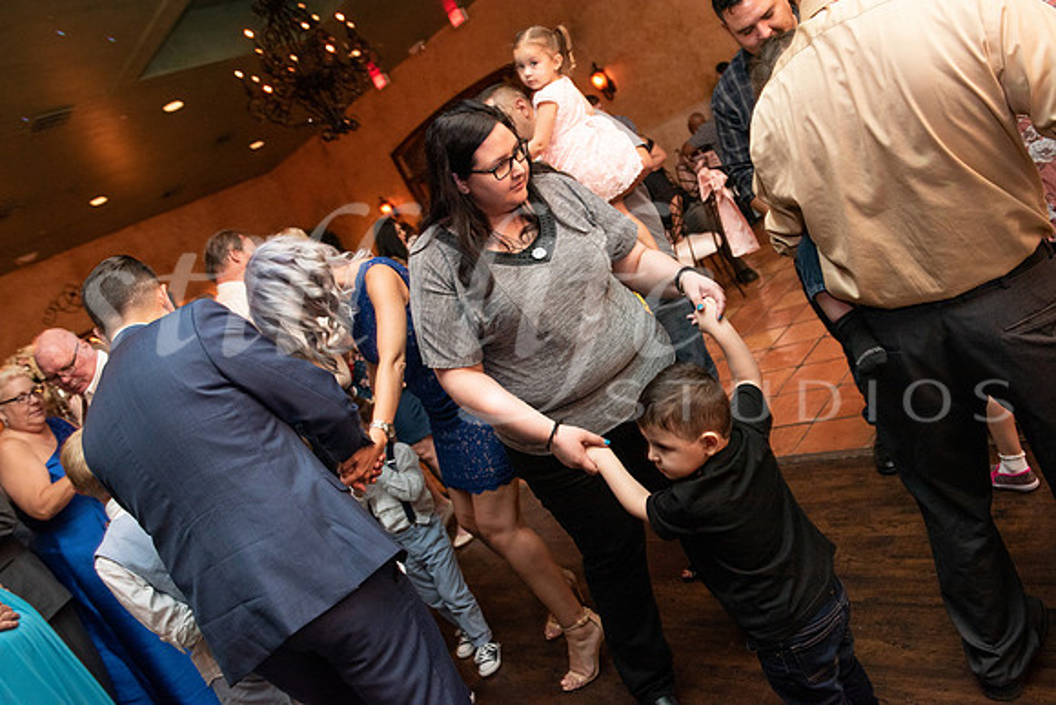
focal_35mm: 27
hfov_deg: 67.4
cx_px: 528
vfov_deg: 48.0
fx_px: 792
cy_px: 352
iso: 3200
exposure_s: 1/60
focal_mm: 27
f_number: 4
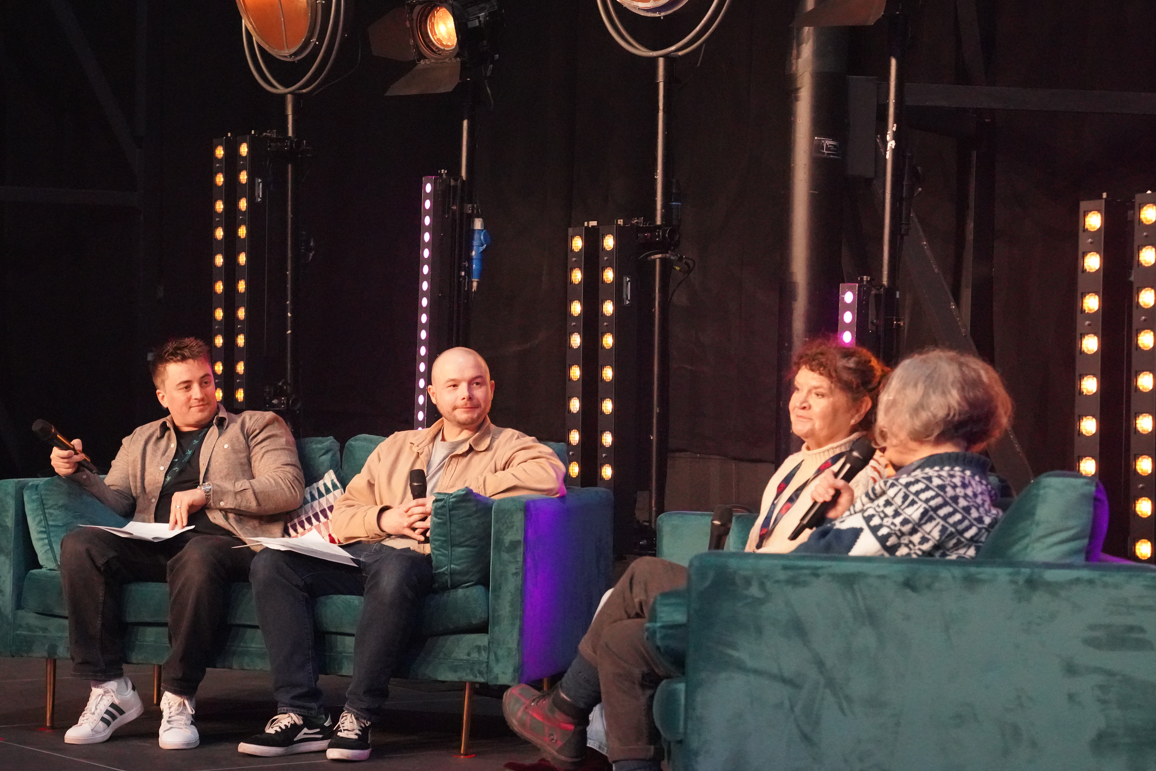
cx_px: 484
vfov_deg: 15.9
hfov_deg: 23.6
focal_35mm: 86
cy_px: 407
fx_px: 2761
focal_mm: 61
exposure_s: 1/160
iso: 10000
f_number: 4
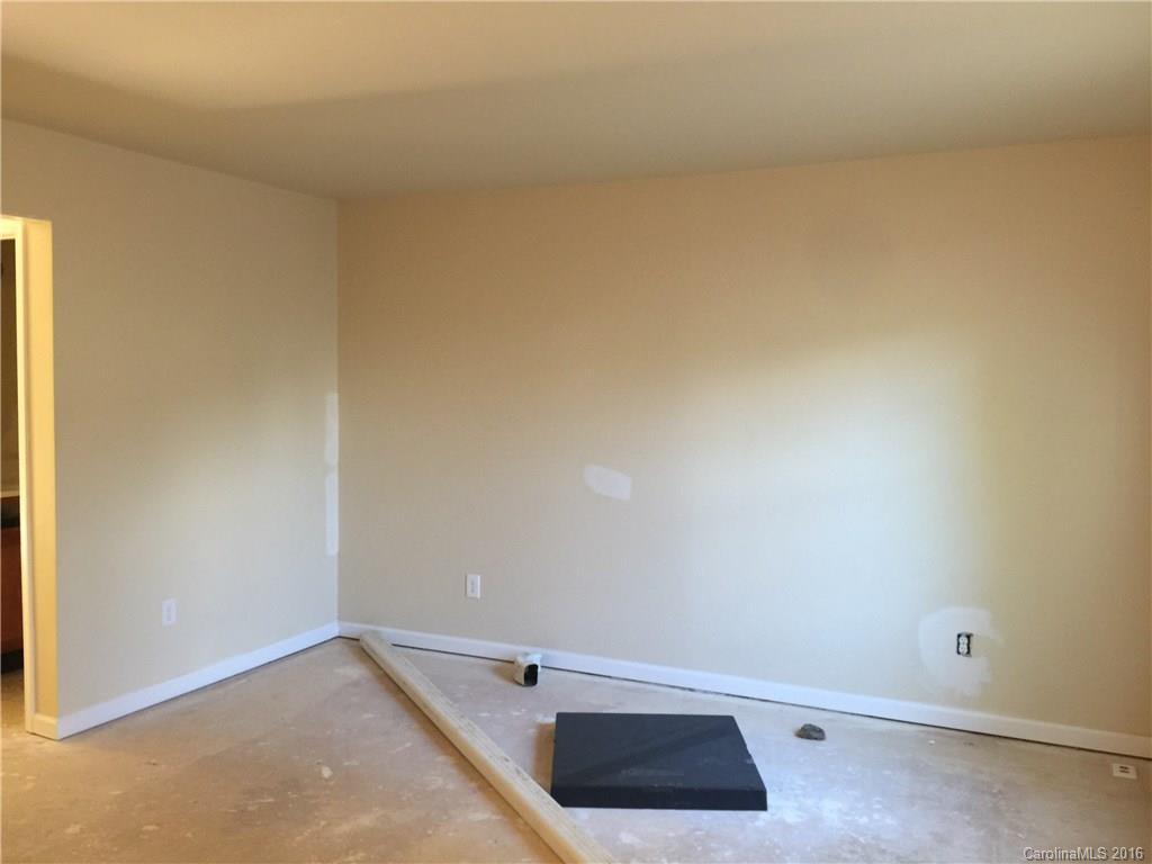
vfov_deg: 48.2
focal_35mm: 29
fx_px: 965
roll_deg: -1.2
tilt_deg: -3.1
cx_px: 576
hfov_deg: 61.7
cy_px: 432
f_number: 2.2
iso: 64
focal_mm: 4.15
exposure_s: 1/15
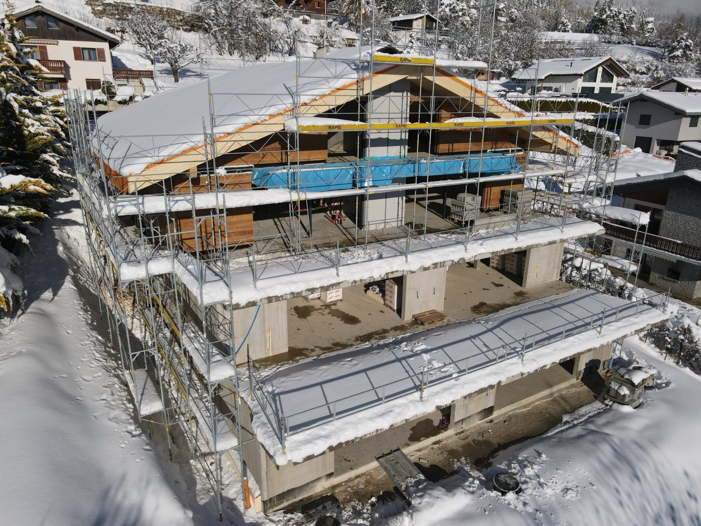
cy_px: 263
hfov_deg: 71.6
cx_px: 350
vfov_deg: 56.8
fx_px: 486
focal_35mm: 24
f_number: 2.8
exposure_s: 1/2000
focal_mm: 4.5
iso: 100
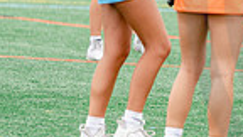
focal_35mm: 843
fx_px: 5432
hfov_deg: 2.6
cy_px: -9
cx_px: 484
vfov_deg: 1.4
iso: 250
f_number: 3.2
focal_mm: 200
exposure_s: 1/640
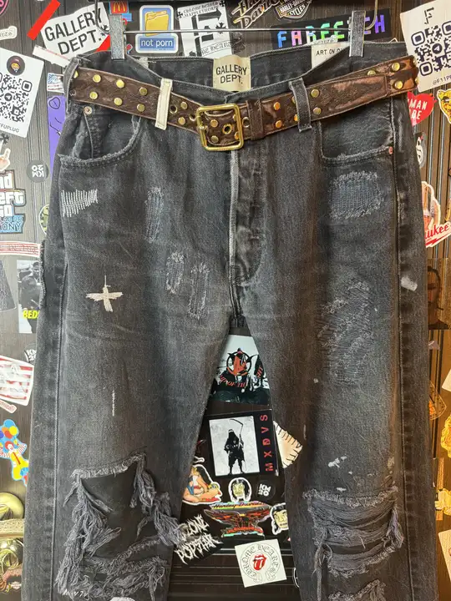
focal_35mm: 24
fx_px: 417
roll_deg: +0.0
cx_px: 226
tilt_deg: -7.6
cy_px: 300
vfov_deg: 71.6
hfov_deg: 56.8
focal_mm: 6.76
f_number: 1.78
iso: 400
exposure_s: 1/60
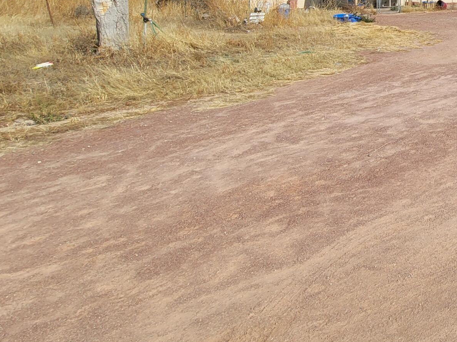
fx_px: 436
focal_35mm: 33
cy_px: -9
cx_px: 523
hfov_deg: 41.6
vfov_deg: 37.7
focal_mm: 2.2
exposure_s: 1/2952
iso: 64
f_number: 2.2
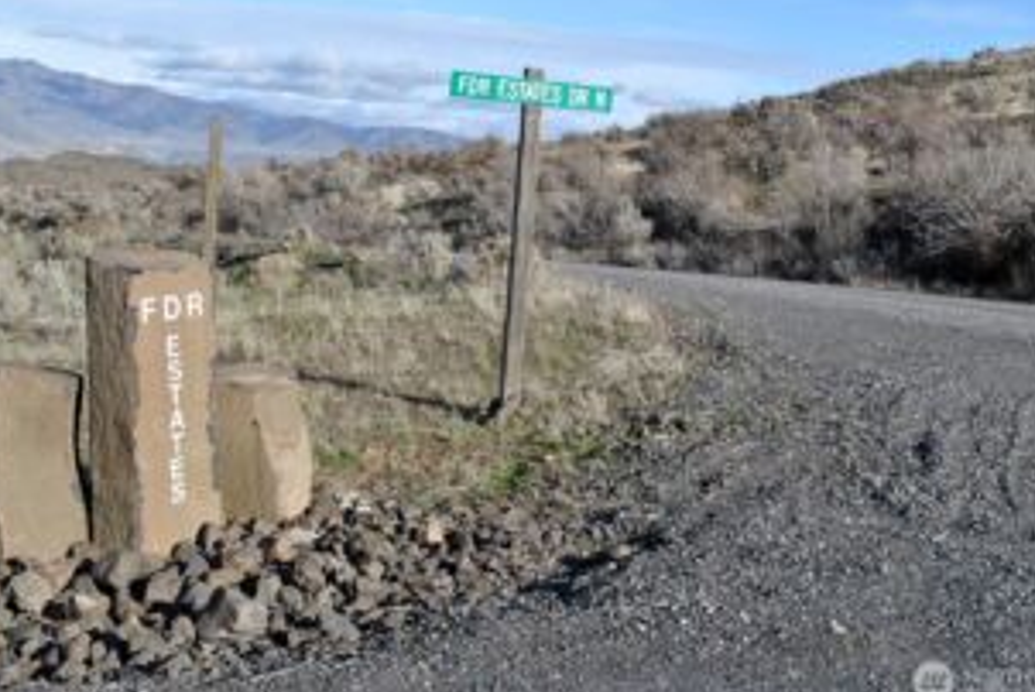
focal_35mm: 58
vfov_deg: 23.5
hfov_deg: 34.5
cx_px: 425
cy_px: 254
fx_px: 1659
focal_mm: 29
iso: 100
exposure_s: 1/250
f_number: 8
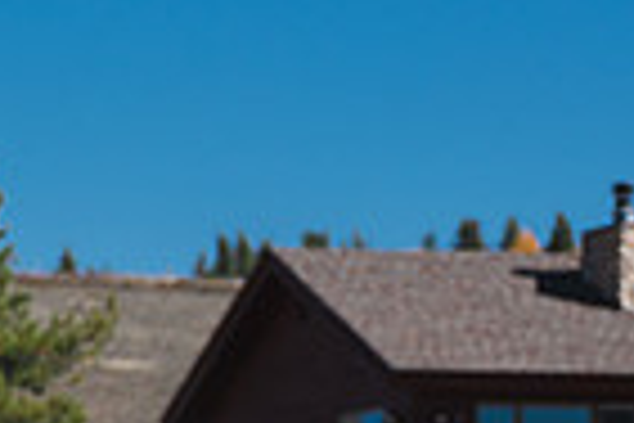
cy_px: 720
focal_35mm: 239
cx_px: -508
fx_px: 4209
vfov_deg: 5.7
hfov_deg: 8.3
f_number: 5.6
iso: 160
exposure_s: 1/1250
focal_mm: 58
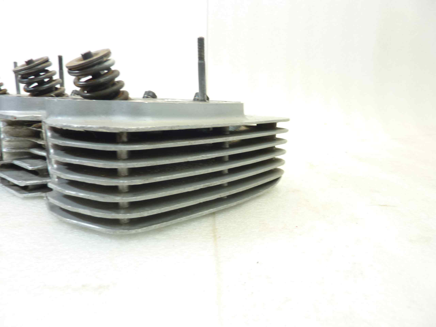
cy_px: 164
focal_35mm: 25
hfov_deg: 69.4
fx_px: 315
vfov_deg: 54.9
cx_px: 218
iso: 80
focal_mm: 4.1
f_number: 3.3
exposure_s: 1/13
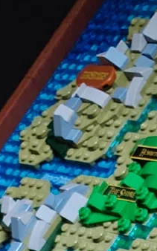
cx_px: 400
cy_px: 712
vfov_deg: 10.4
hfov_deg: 7.8
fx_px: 1055
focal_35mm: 154
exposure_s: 1/25
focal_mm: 5.25
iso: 659
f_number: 1.75
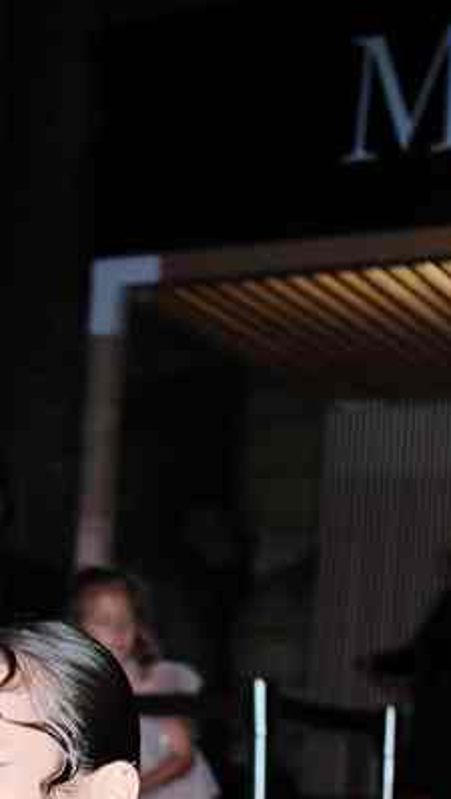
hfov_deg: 12.5
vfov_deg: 21.1
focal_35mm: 95
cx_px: -48
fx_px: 2016
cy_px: 922
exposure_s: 1/125
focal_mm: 23
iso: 640
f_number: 2
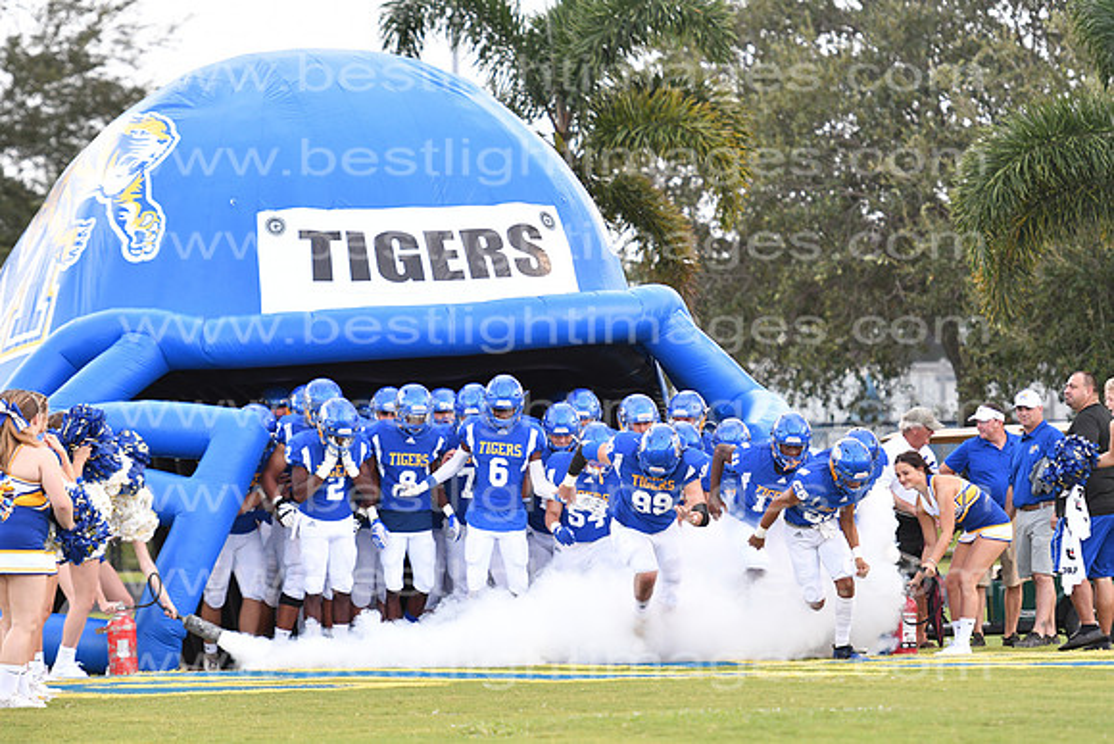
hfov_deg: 8.6
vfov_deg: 5.7
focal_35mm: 240
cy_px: 372
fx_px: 7428
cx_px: 557
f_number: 3.2
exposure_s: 1/500
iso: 800
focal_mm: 160
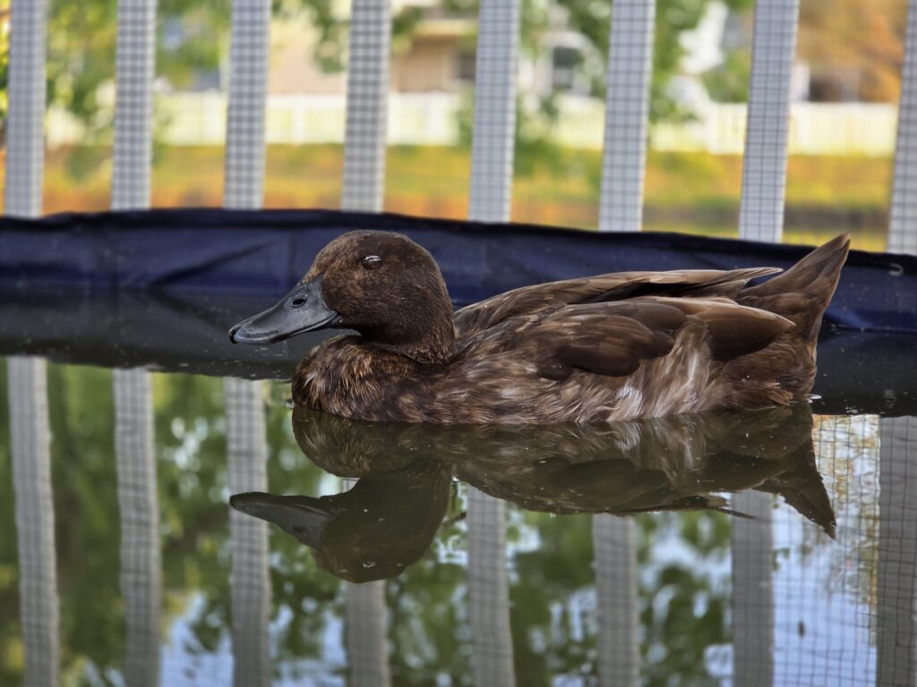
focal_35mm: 69
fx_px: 1828
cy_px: 344
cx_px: 458
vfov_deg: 21.3
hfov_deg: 28.2
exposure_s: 1/120
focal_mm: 7
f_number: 2.4
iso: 100
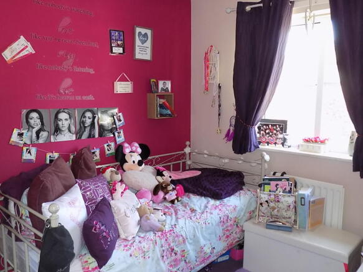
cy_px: 136
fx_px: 315
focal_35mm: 30
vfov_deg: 46.8
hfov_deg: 60.0
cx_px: 182
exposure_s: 1/30
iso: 400
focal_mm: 5.3
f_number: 3.3
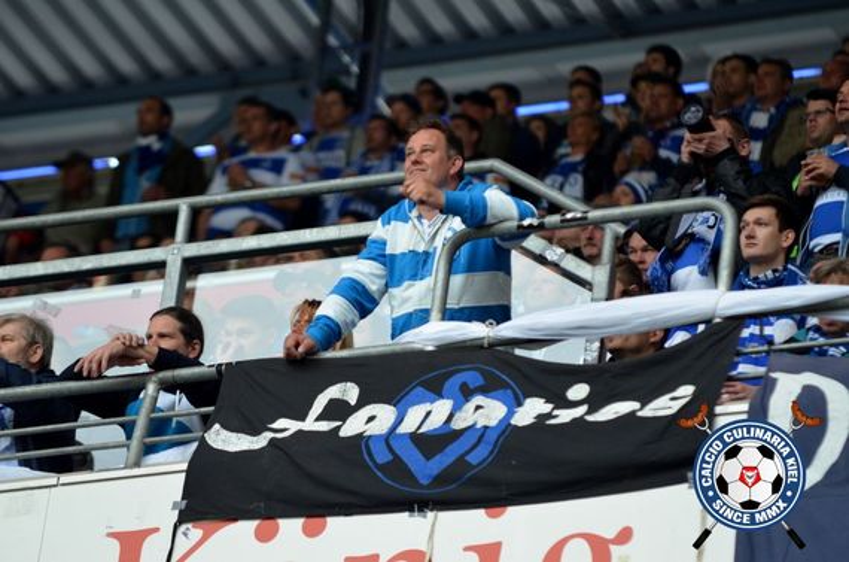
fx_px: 7057
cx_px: 424
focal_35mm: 300
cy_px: 281
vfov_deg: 4.6
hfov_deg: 6.9
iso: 800
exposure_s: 1/800
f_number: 3.2
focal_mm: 200
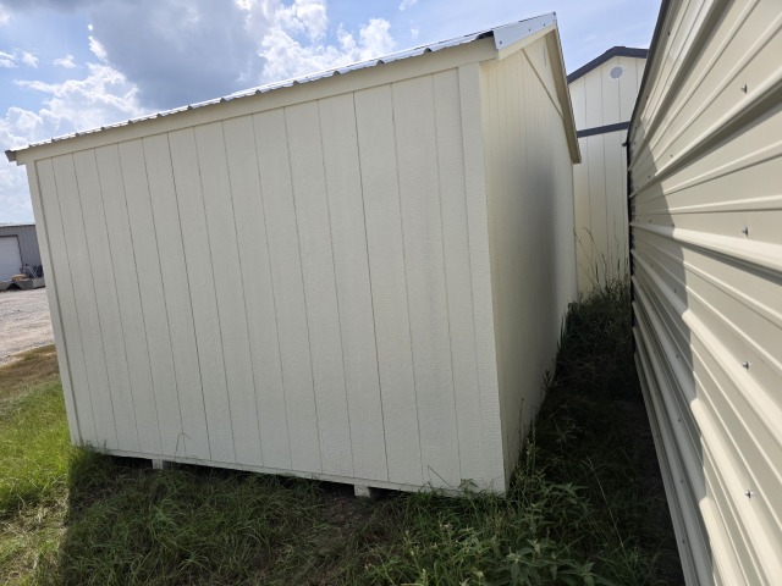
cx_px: 391
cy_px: 293
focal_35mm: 23
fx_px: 520
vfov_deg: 58.9
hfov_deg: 73.9
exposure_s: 1/7333
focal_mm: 6.3
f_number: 1.7
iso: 80
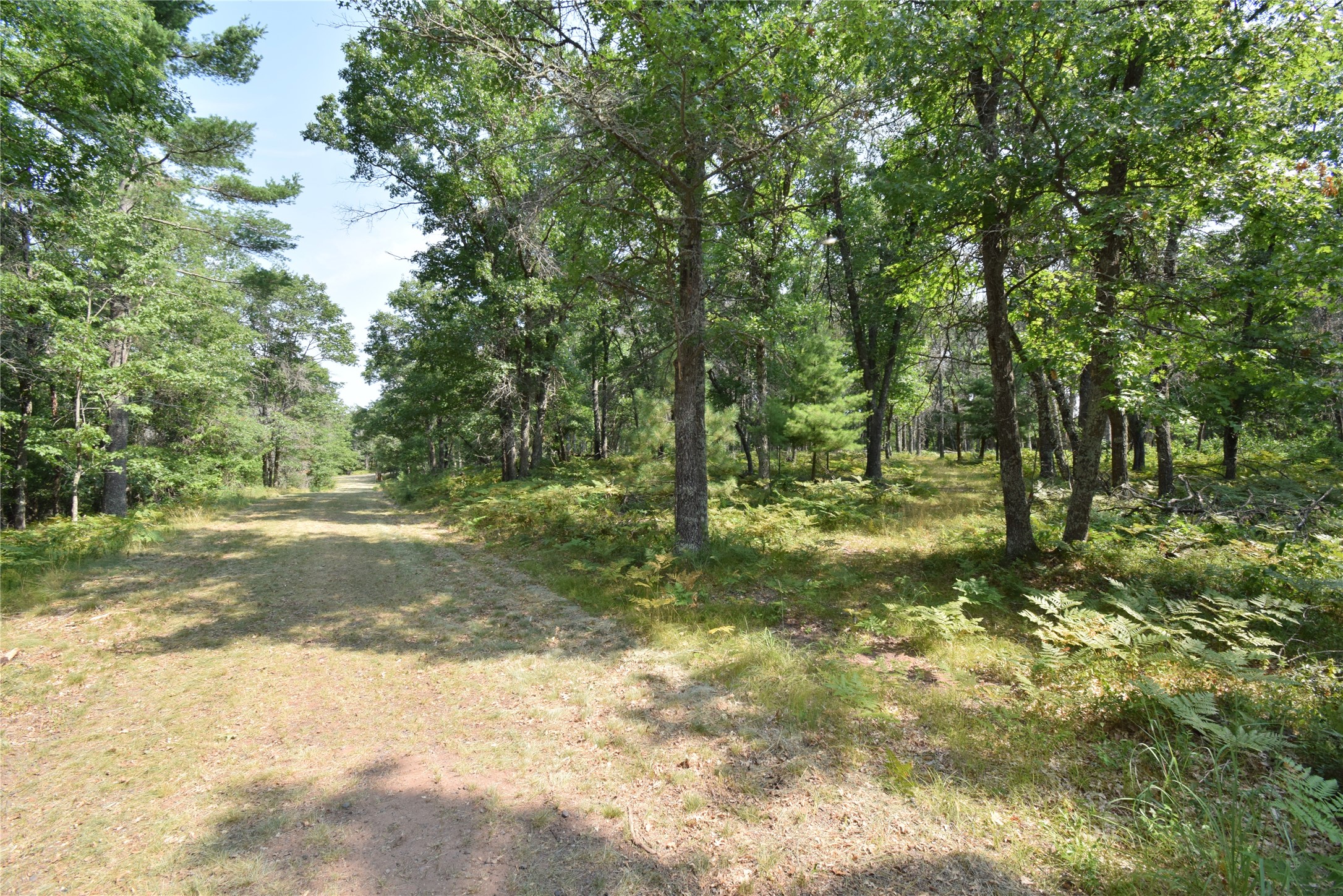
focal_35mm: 15
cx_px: 672
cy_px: 448
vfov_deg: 77.3
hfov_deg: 100.4
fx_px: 560
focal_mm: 10
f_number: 10
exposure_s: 1/200
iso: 320
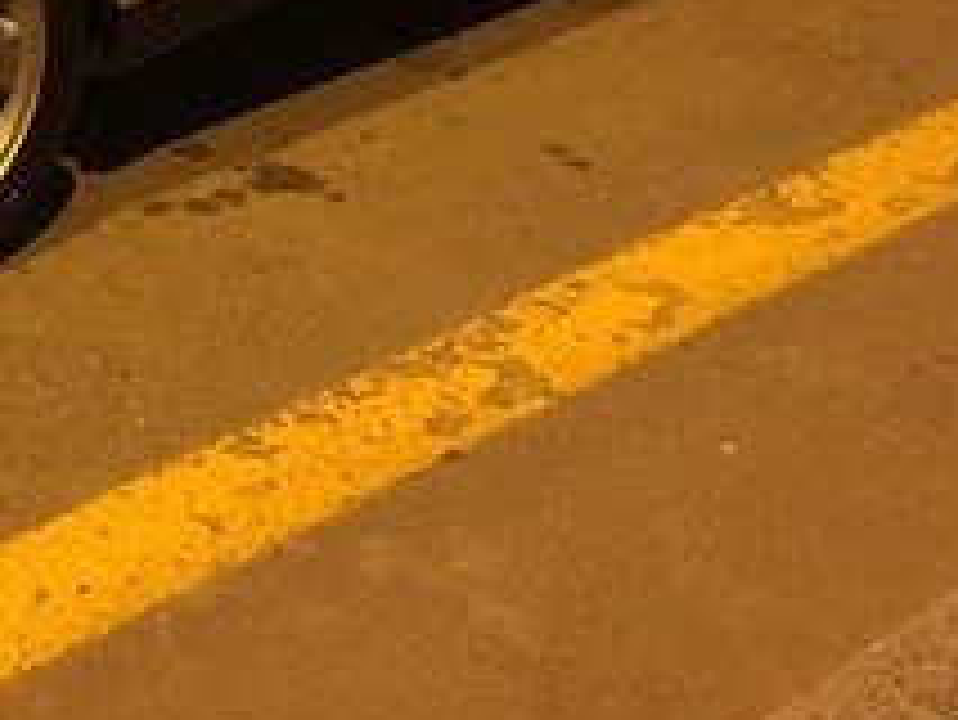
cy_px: -340
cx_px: -63
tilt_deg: -10.4
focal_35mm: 90
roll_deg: +0.7
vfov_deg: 15.3
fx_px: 2492
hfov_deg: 20.8
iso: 250
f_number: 2.2
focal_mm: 4.15
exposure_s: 1/33
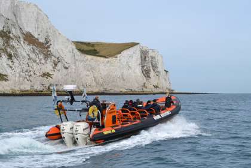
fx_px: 439
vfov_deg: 21.6
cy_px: 84
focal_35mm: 63
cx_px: 126
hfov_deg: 31.9
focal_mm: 42
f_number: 8
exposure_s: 1/250
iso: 100
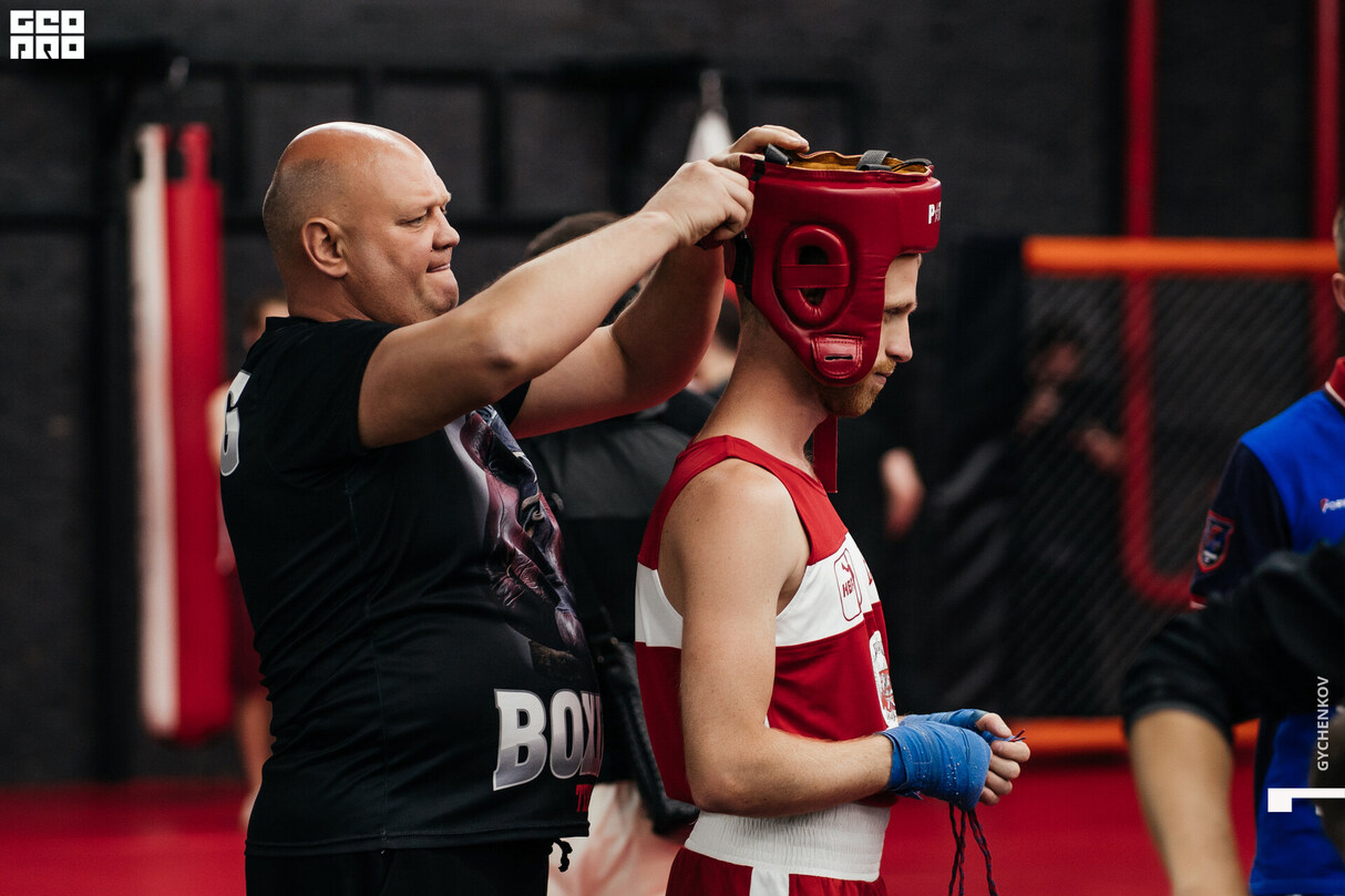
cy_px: 448
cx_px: 672
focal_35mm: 127
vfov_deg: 10.8
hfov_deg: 16.1
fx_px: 4744
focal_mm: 85
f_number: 2.2
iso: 1000
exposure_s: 1/250
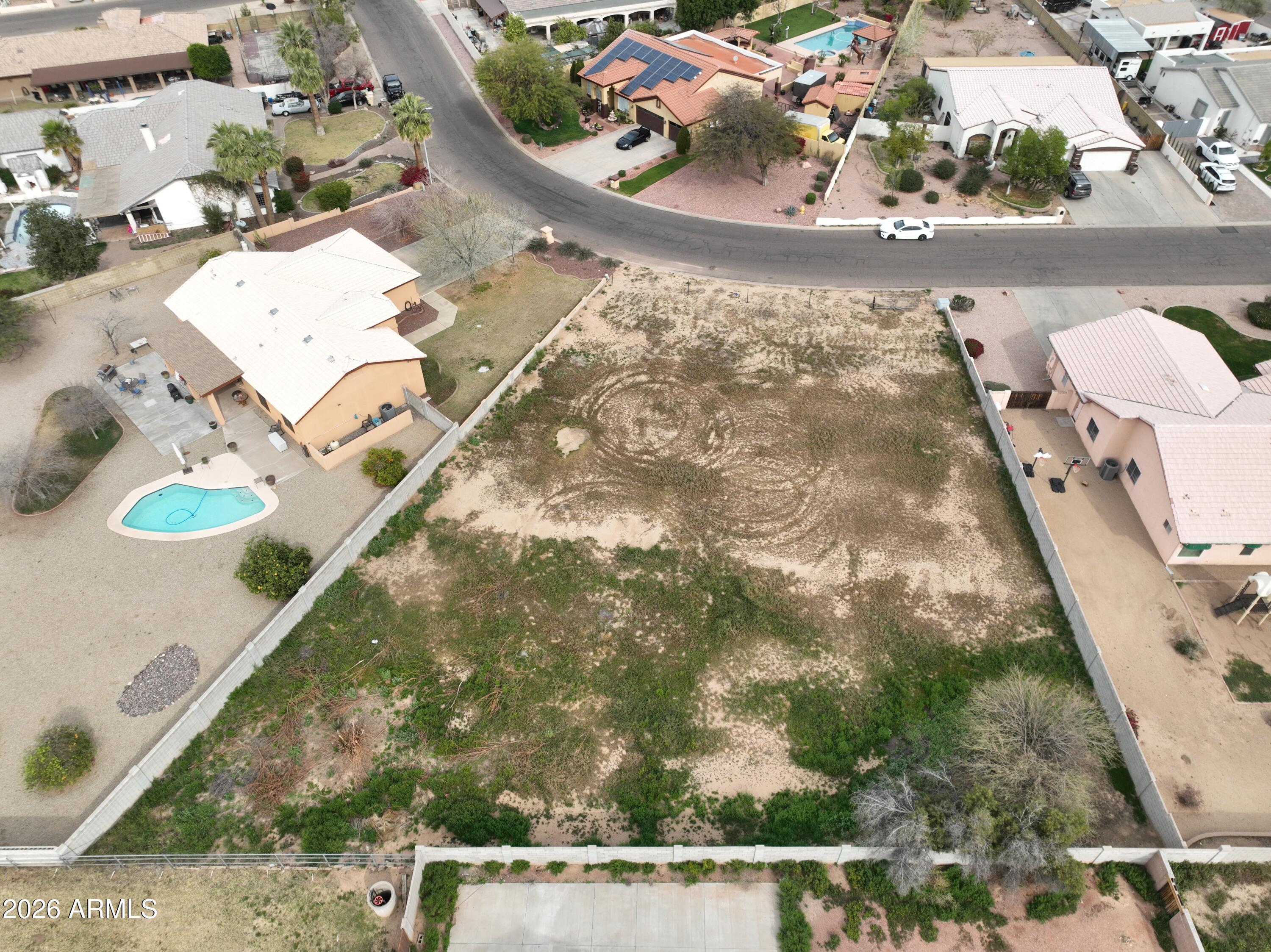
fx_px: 881
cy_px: 476
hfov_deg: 71.6
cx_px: 636
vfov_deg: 56.8
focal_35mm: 24
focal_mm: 12.29
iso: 120
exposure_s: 1/1000
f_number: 2.8
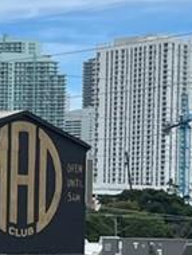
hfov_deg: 9.0
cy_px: 246
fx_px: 1210
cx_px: -44
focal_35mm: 164
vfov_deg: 11.9
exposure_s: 1/5076
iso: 50
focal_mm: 5.1
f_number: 1.6
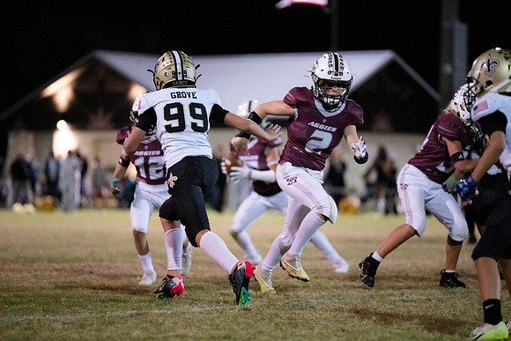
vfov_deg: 6.9
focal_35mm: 200
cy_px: 170
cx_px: 256
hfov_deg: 10.3
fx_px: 2839
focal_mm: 200
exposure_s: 1/1000
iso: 12800
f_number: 2.8
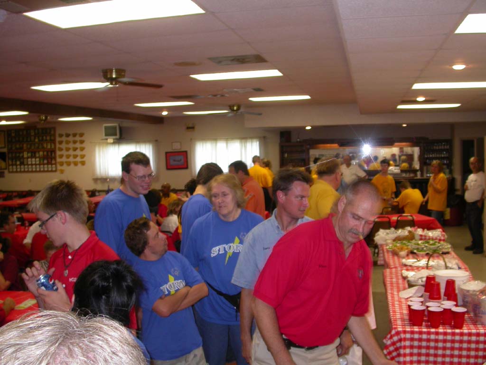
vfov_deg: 37.7
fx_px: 534
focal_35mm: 38
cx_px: 243
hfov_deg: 49.0
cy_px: 182
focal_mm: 7.85
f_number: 2.6
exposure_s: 1/30
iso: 100
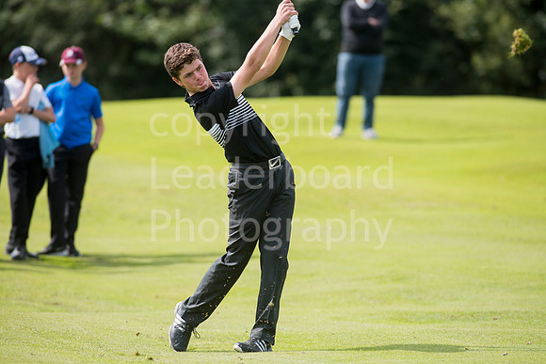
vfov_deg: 4.6
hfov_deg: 6.9
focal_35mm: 300
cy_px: 182
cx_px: 273
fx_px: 4551
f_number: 5.6
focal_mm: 300
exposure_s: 1/2500
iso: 400
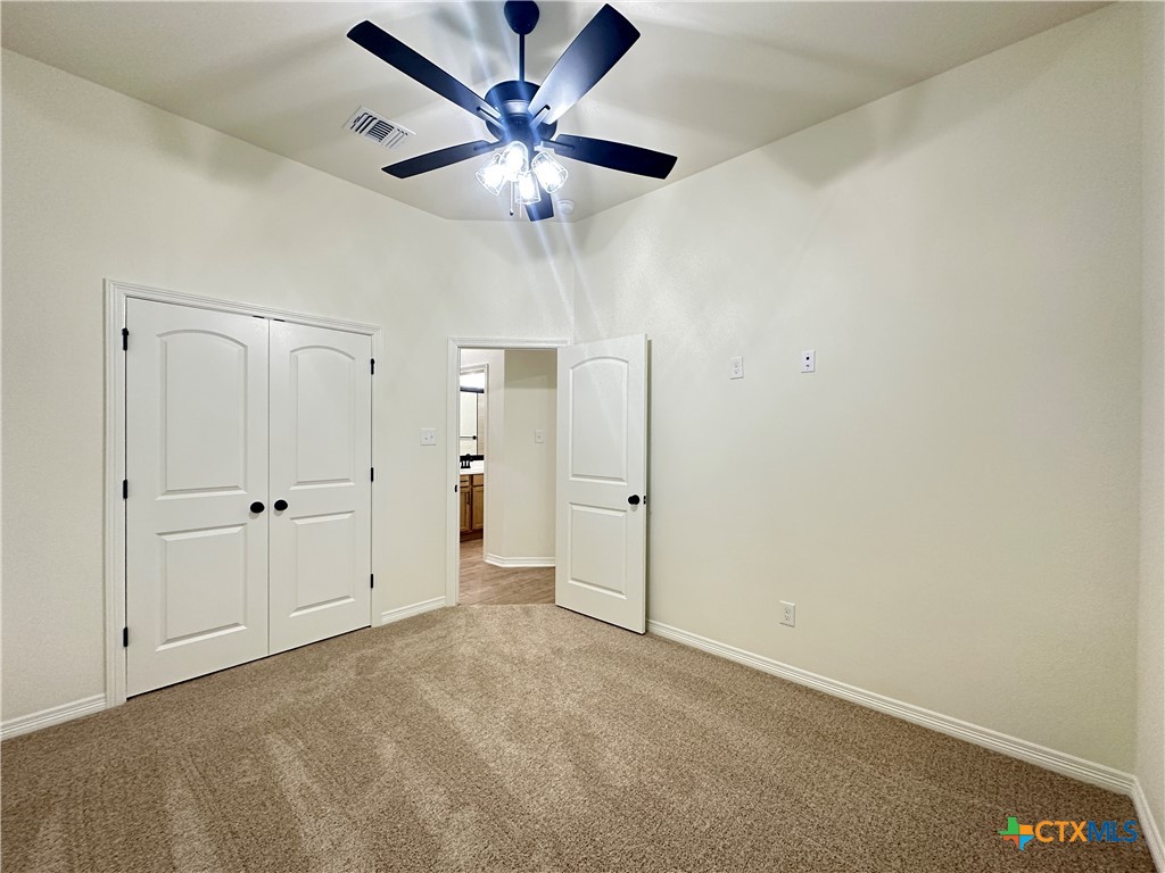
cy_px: 436
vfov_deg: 85.7
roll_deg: -0.6
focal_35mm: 14
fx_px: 471
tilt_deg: +0.1
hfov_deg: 102.1
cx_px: 582
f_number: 2.2
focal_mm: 2.22
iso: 250
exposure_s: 1/60
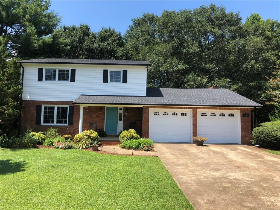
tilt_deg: +4.6
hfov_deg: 63.4
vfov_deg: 49.7
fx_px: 226
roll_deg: -1.0
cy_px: 105
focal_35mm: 28
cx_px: 140
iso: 20
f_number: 1.8
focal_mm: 3.99
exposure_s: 1/979
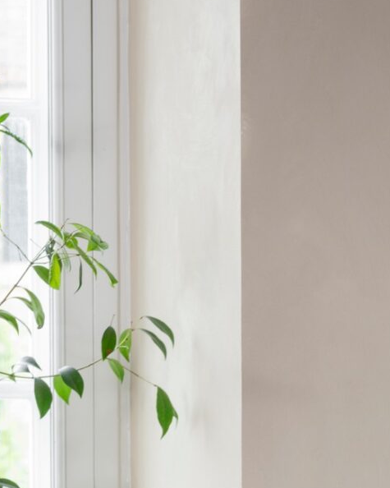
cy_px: 960
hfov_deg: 4.2
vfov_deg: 5.2
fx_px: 5282
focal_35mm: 366
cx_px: 744
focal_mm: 110
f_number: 11
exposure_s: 1/5
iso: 400
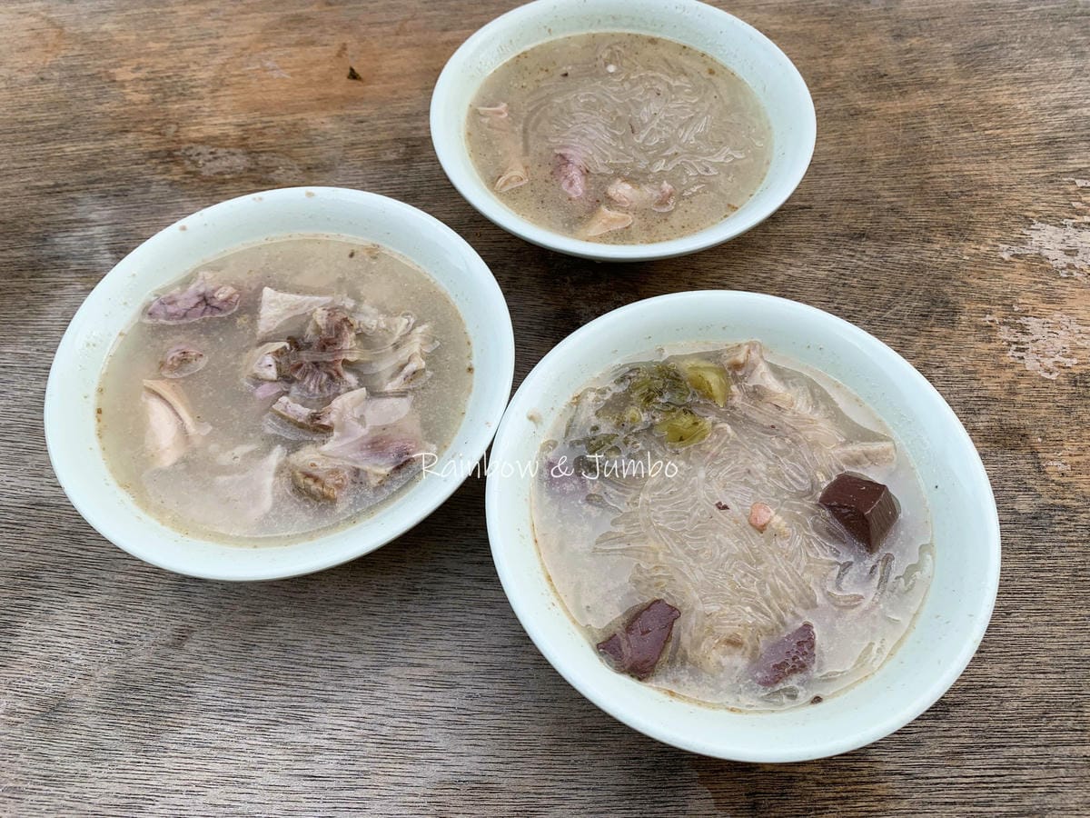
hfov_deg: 67.3
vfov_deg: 53.1
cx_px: 545
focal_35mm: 26
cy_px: 409
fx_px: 819
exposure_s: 1/292
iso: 25
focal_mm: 4.25
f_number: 1.8
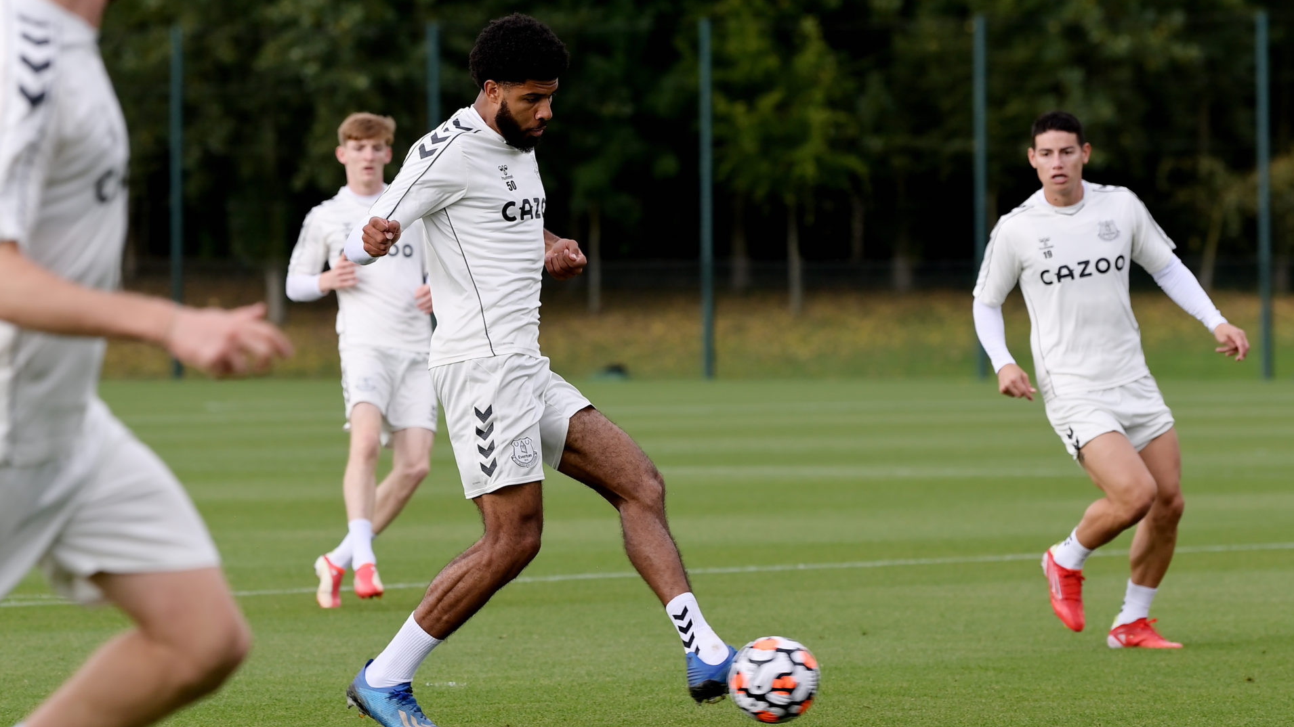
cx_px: 645
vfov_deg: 6.8
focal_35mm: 179
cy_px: 381
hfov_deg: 12.0
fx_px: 6141
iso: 250
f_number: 4.5
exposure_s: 1/1000
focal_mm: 170
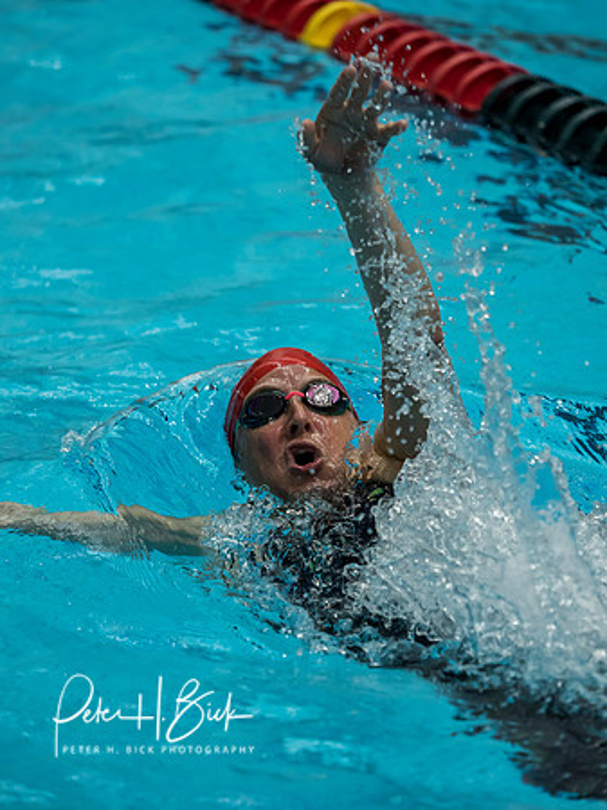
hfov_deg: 6.2
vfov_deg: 8.3
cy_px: 405
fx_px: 5617
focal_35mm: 240
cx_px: 304
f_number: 2.8
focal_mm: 120
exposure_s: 1/800
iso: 1250
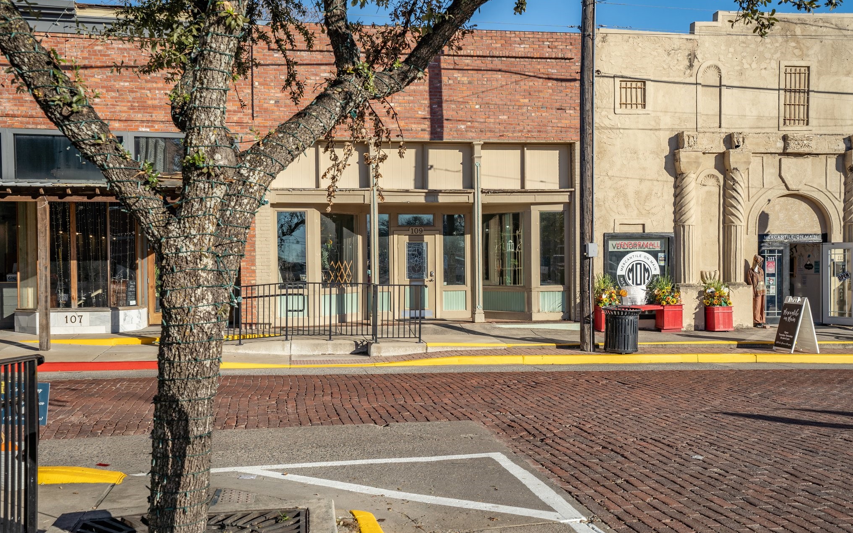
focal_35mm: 36
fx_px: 837
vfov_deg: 35.3
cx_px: 423
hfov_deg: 54.0
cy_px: 270
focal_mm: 35
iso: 100
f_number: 7.1
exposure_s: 1/200
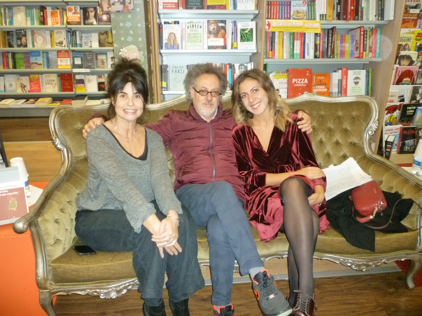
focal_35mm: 29
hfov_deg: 61.7
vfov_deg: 48.2
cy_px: 158
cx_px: 211
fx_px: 354
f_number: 3.3
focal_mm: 5.2
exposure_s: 1/30
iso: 500
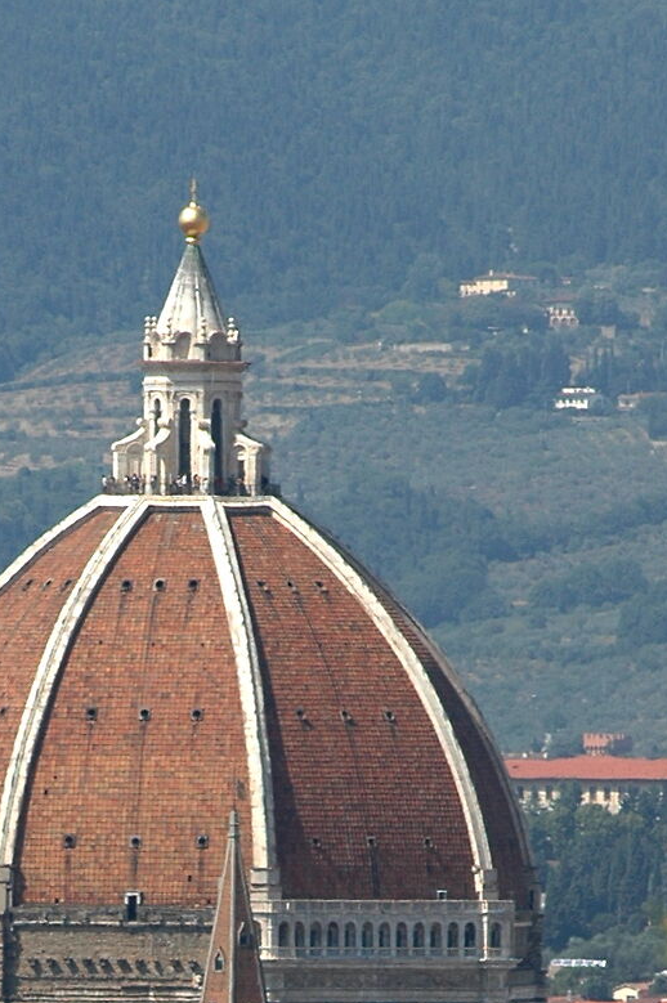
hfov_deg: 1.7
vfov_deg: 2.6
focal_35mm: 786
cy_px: 1039
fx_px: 21881
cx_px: 135
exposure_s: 1/640
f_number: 6.3
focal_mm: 170
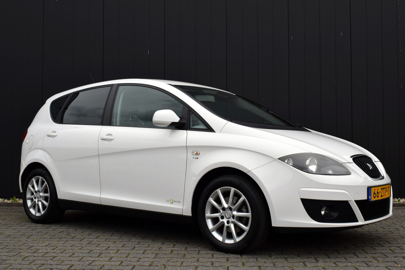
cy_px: 135
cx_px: 202
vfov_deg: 30.8
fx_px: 489
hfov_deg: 45.0
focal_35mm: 44
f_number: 9
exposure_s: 1/320
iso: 200
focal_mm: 29
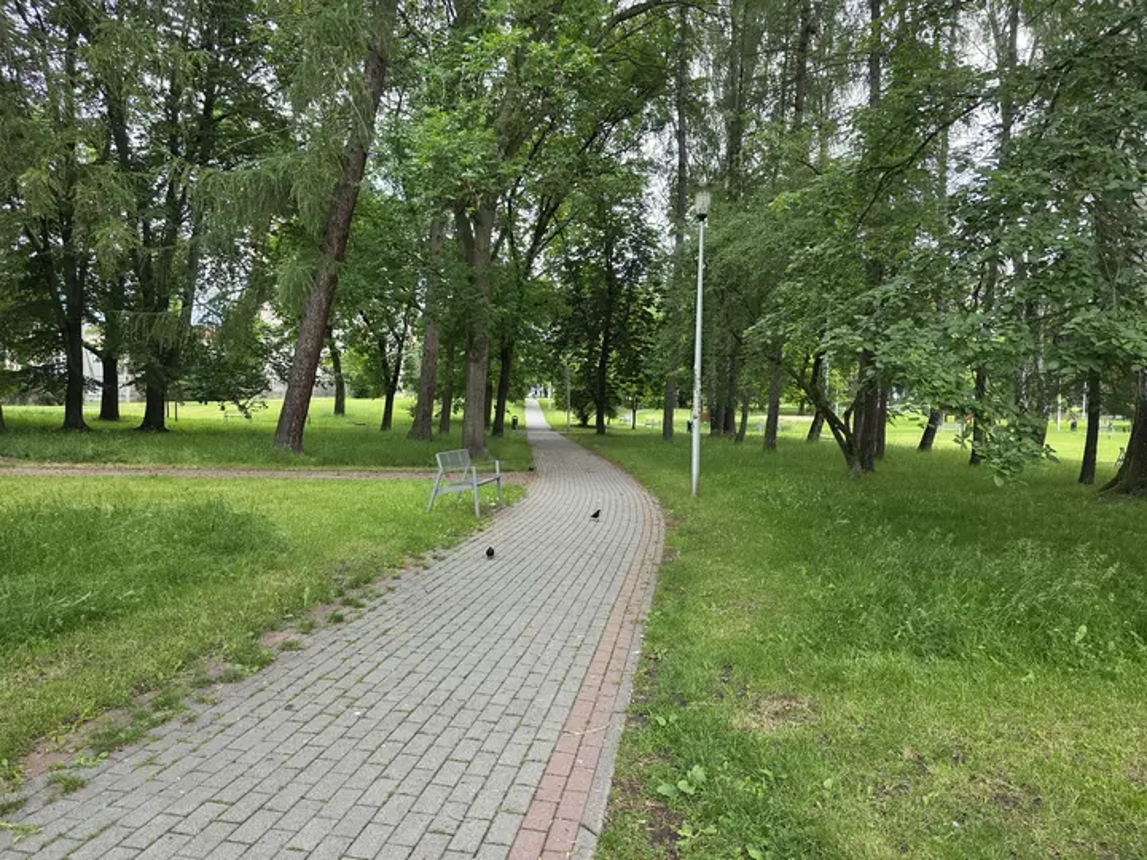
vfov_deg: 58.9
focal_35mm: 23
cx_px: 574
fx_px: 762
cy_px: 430
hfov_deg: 73.9
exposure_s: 1/100
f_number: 1.7
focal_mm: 6.3
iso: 125
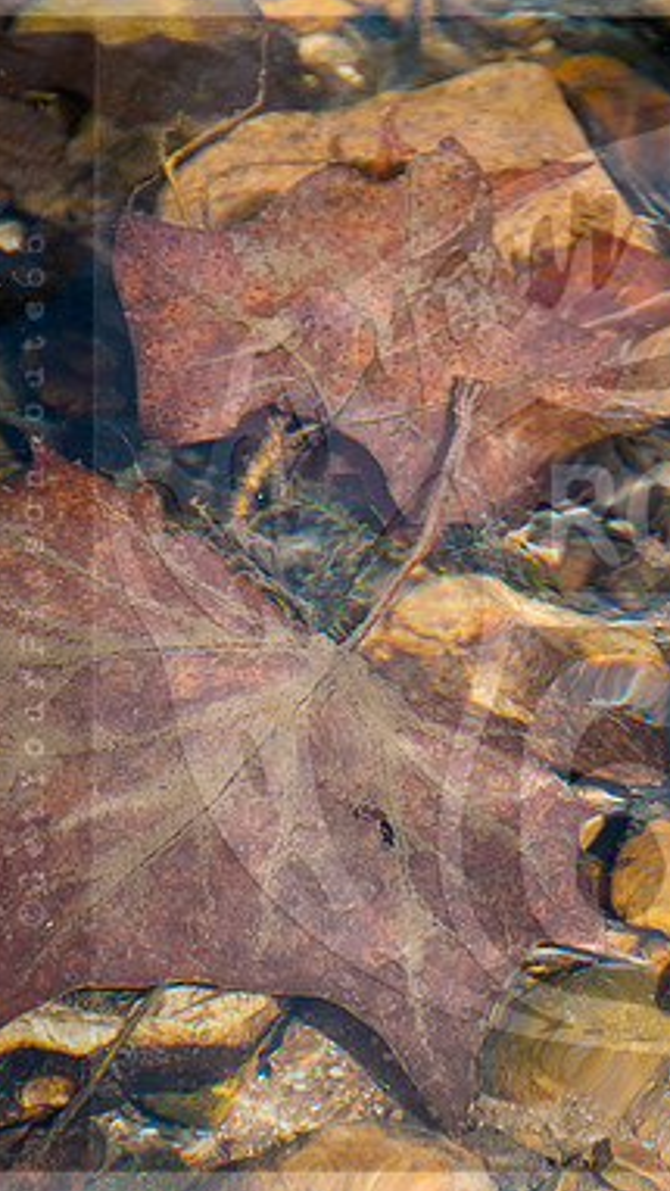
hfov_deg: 2.6
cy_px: 594
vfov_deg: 4.5
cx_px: 570
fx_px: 15027
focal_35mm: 476
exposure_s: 1/500
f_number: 5.6
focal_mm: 200
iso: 280
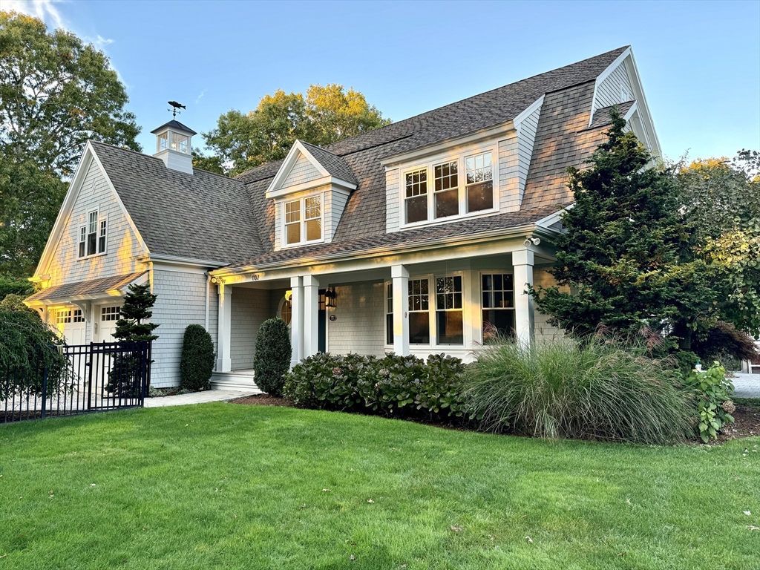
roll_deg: +0.0
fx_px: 527
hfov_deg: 71.6
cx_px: 380
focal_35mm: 24
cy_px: 285
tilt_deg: +4.7
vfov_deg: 56.8
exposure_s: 1/121
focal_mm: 6.76
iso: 80
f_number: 1.78
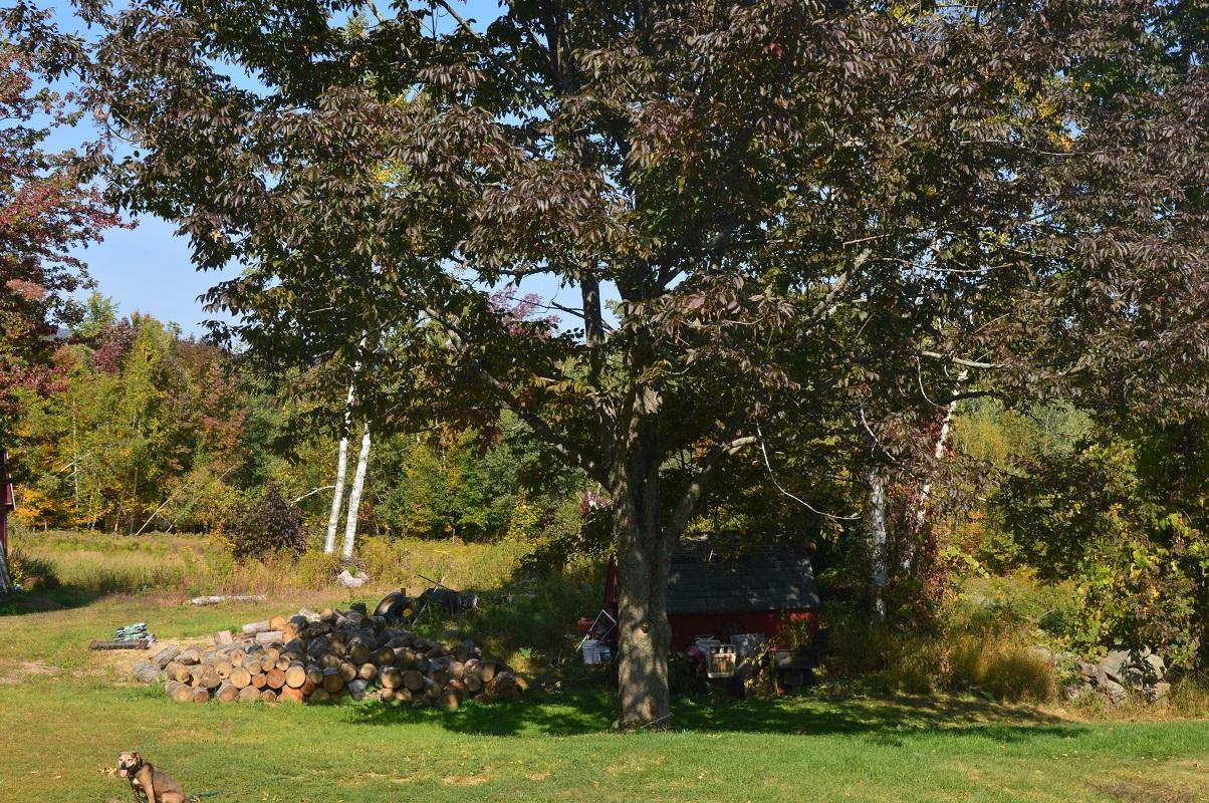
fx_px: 1308
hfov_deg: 49.6
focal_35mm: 39
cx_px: 604
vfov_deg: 34.1
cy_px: 402
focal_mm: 26
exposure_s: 1/320
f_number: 10
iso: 400
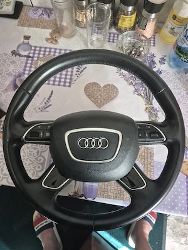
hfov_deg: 58.9
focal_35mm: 23
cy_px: 125
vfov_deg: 73.9
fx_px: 167
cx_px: 94
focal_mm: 5.4
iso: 1000
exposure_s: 1/100
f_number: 1.8
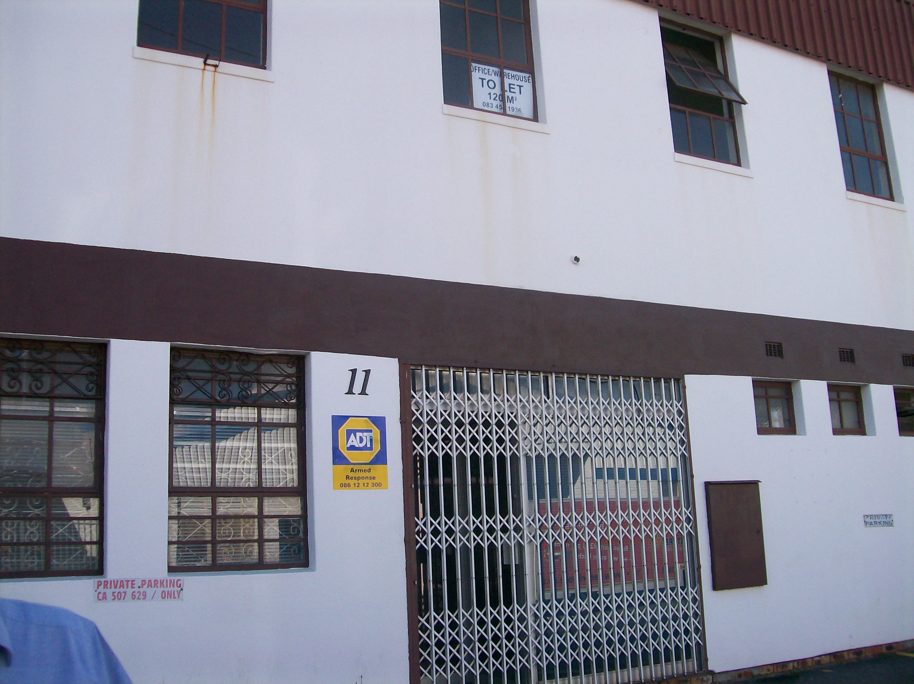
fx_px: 950
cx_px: 457
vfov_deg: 39.6
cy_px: 342
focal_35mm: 36
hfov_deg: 51.4
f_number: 2.7
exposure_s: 1/708
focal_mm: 6
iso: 80
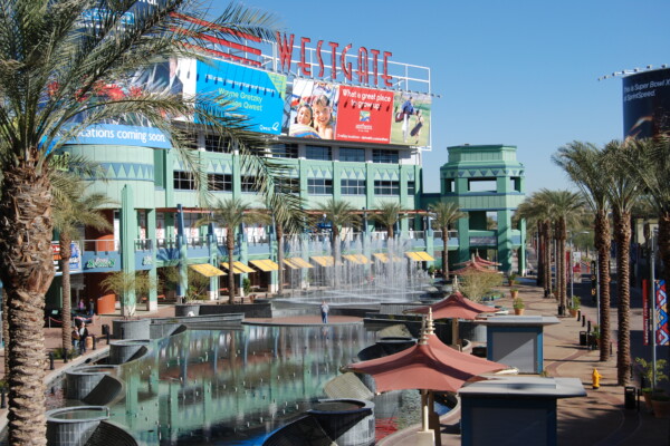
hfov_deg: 41.1
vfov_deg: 28.1
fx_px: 893
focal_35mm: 48
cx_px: 335
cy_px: 223
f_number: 8
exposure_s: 1/250
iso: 100
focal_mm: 32
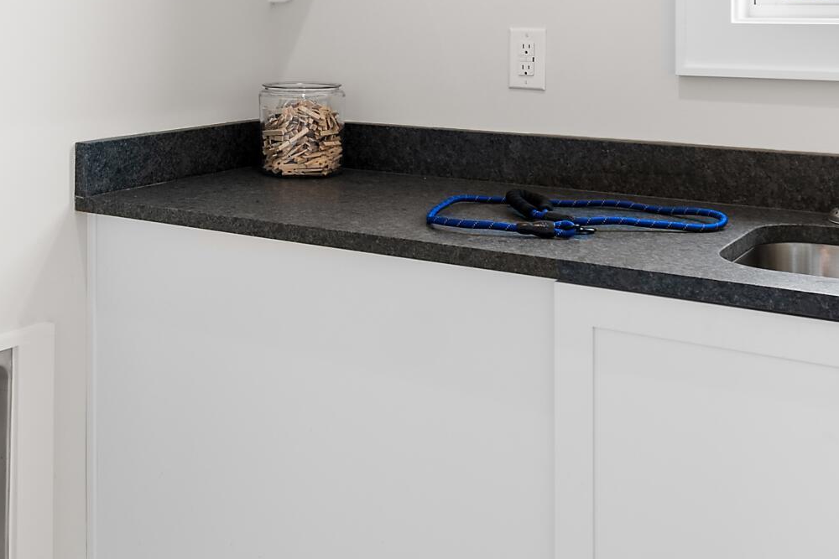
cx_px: 289
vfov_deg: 28.5
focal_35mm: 45
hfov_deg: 43.1
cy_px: 36
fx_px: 1049
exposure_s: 1/6
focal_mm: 10
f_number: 4.5
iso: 100
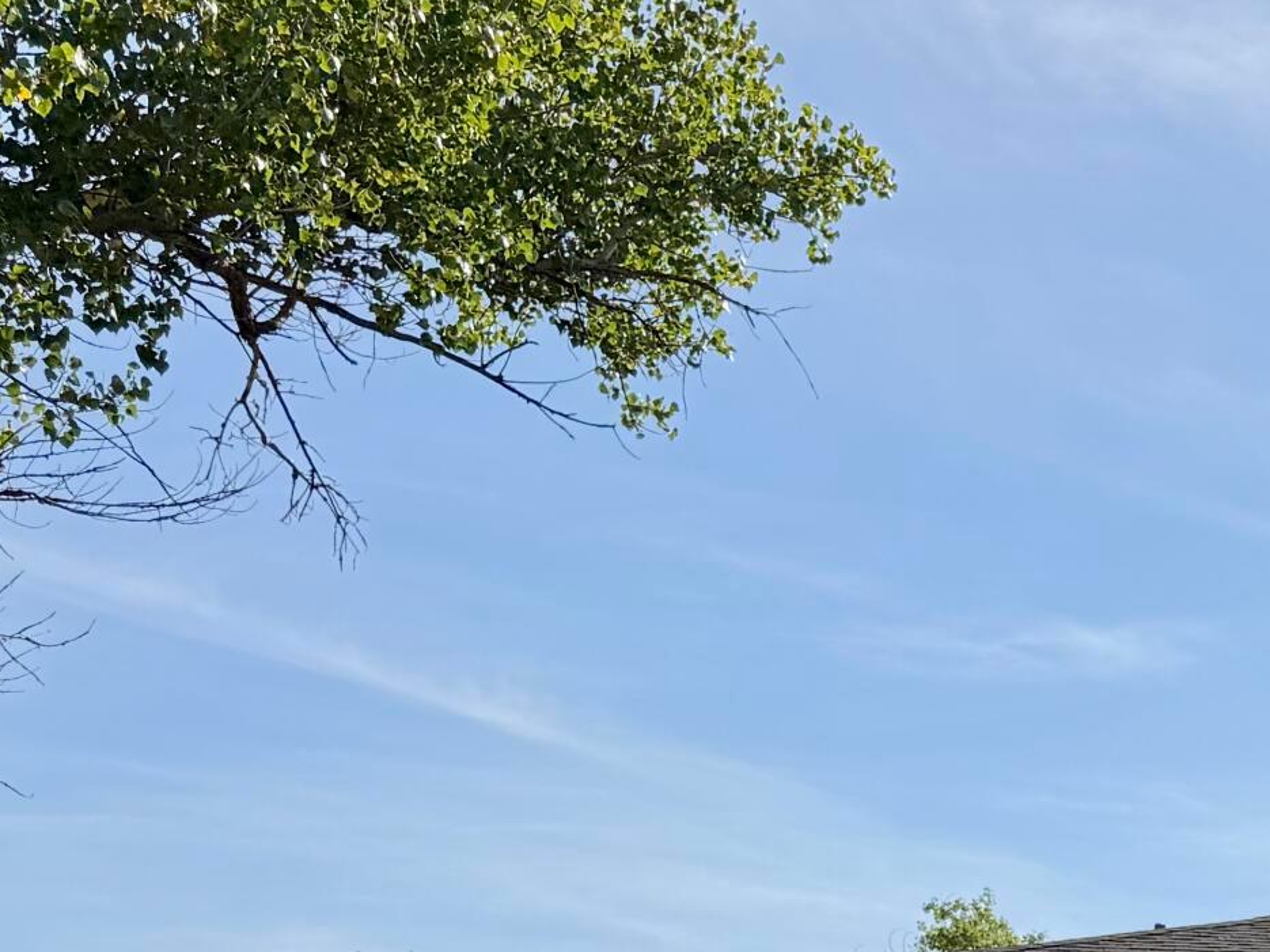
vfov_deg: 17.7
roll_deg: -0.1
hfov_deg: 23.1
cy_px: 1286
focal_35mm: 77
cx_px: 1550
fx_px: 2825
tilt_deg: +2.3
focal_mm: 6.76
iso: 100
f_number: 1.78
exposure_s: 1/7353
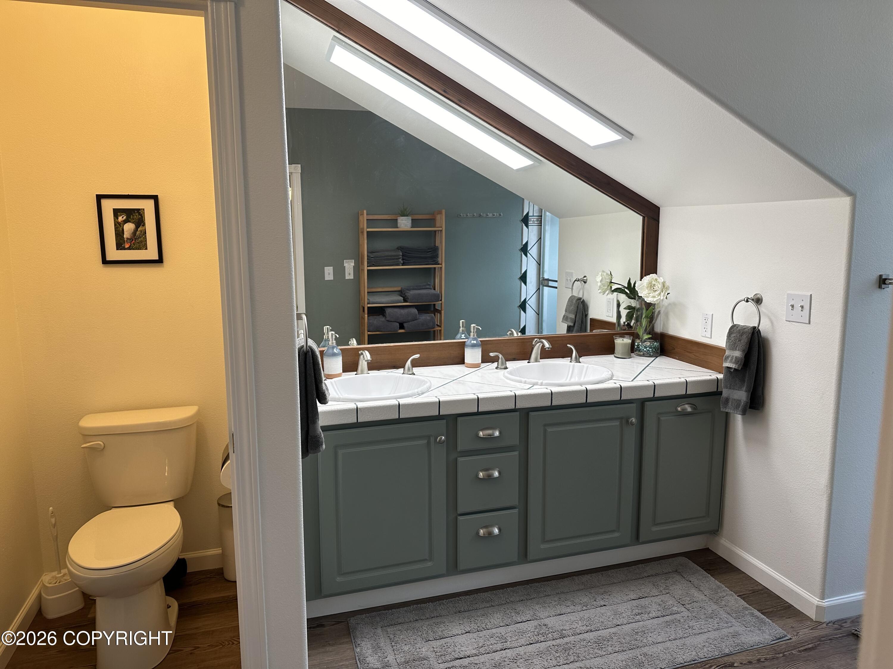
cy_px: 334
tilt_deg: -8.0
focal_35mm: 24
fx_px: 619
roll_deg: +0.2
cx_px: 446
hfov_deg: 71.6
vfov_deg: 56.8
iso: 80
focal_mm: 6.86
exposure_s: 1/120
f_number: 1.78
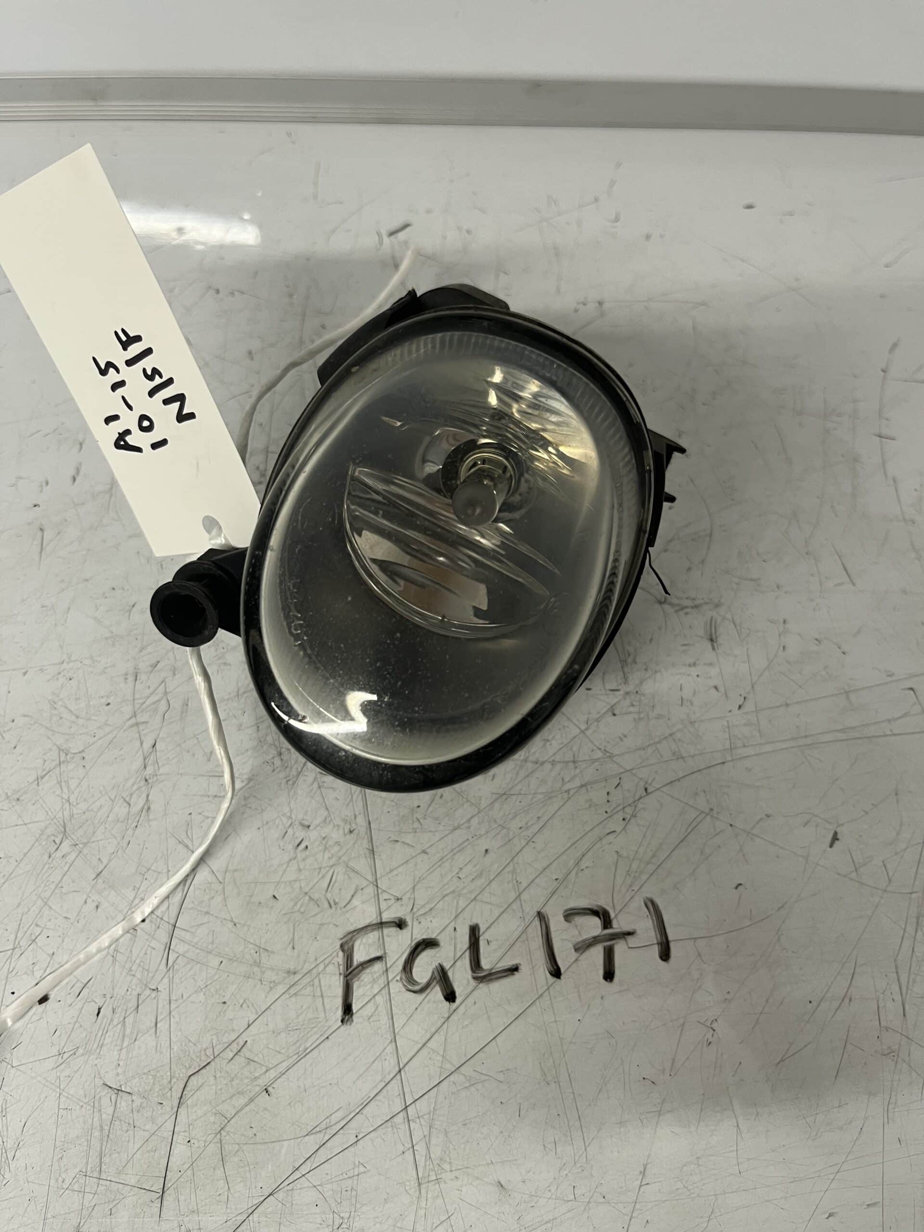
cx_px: 462
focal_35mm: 26
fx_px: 925
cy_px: 616
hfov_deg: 53.1
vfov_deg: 67.3
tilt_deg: -59.6
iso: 100
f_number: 1.6
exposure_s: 1/50
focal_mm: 5.1
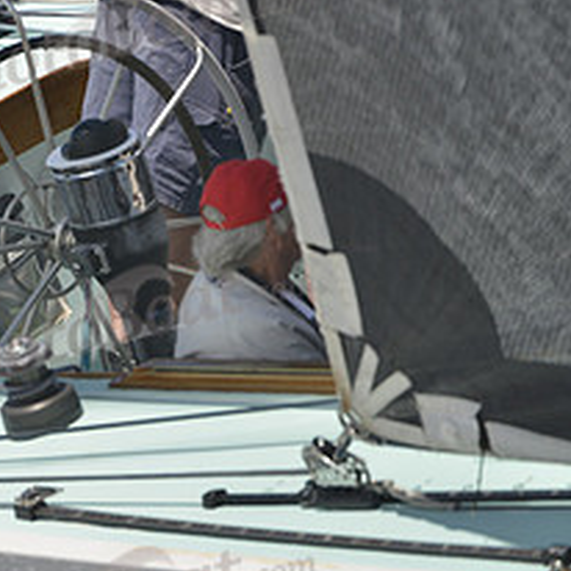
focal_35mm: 957
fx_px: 17860
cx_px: -216
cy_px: 218
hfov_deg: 1.8
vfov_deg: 1.8
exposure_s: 1/2500
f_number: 5
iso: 280
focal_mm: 400
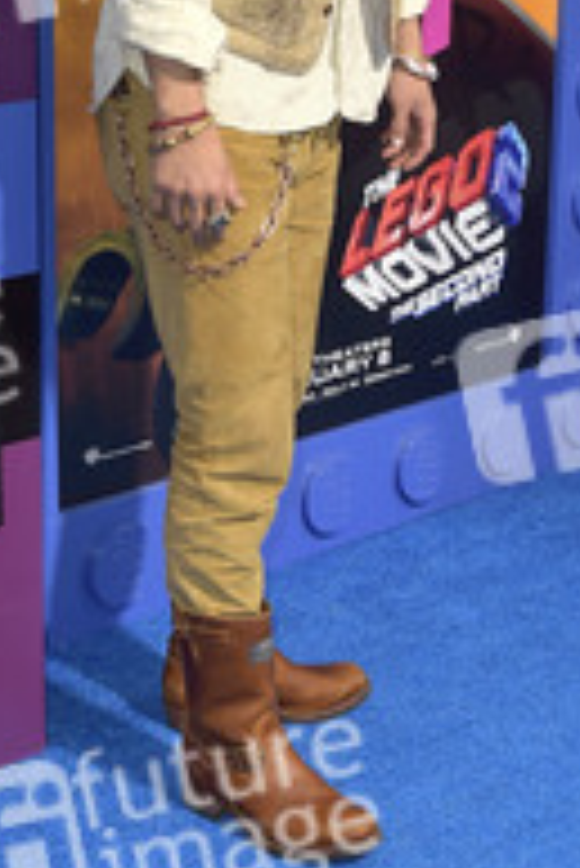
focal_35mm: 60
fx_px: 1447
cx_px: 281
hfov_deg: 22.7
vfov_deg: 32.3
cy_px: 153
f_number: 6.3
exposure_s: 1/250
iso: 250
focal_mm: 29
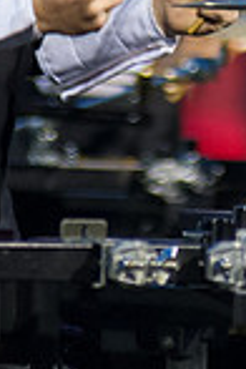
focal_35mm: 1063
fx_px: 10895
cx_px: 142
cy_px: -218
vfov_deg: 1.9
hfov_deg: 1.3
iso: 3600
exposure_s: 1/160
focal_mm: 200
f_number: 2.8
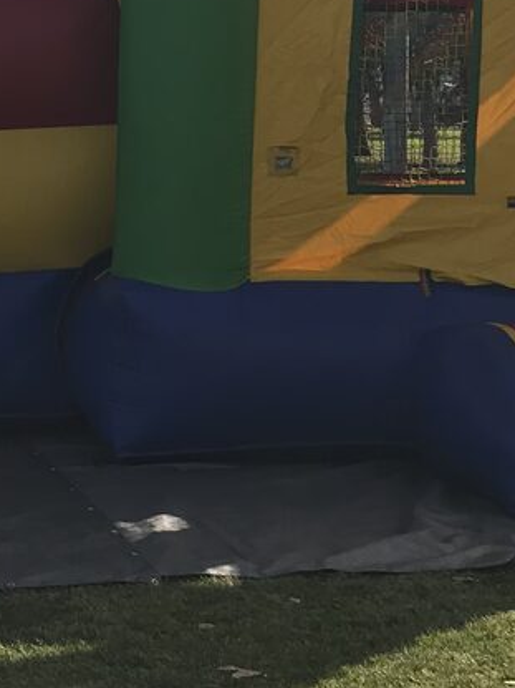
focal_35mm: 108
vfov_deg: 18.1
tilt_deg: -0.2
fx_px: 2143
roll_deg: -0.7
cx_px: 55
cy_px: 161
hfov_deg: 13.6
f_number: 1.8
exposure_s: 1/1996
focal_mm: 3.99
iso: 20
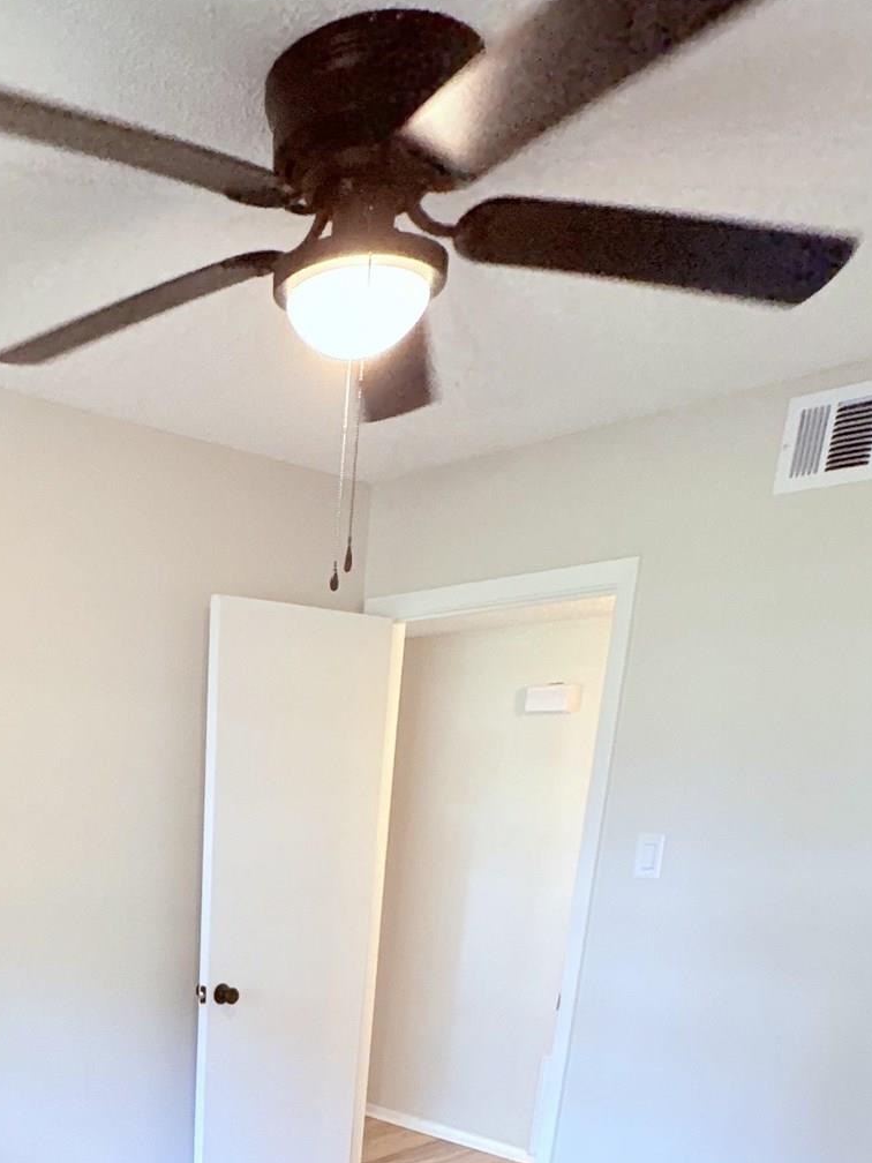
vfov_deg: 48.0
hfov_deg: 41.0
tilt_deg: -17.2
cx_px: 100
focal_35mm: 32
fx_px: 1075
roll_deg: -0.4
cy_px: 1136
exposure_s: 1/60
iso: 320
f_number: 2.2
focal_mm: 2.22
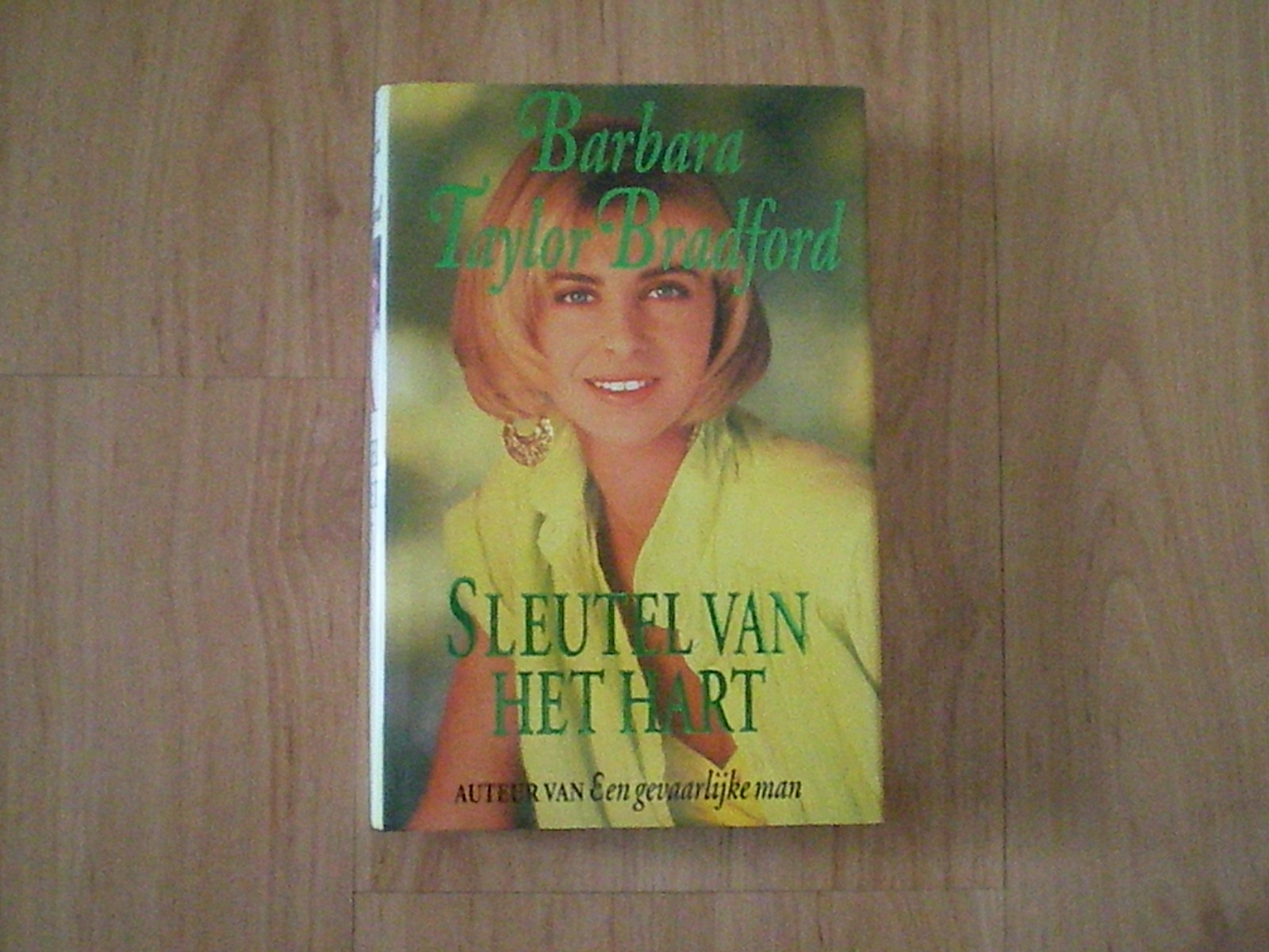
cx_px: 634
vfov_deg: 37.7
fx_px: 1393
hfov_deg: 49.0
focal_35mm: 38
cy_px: 476
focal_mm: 6.3
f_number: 3.1
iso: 1800
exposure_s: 1/82.5
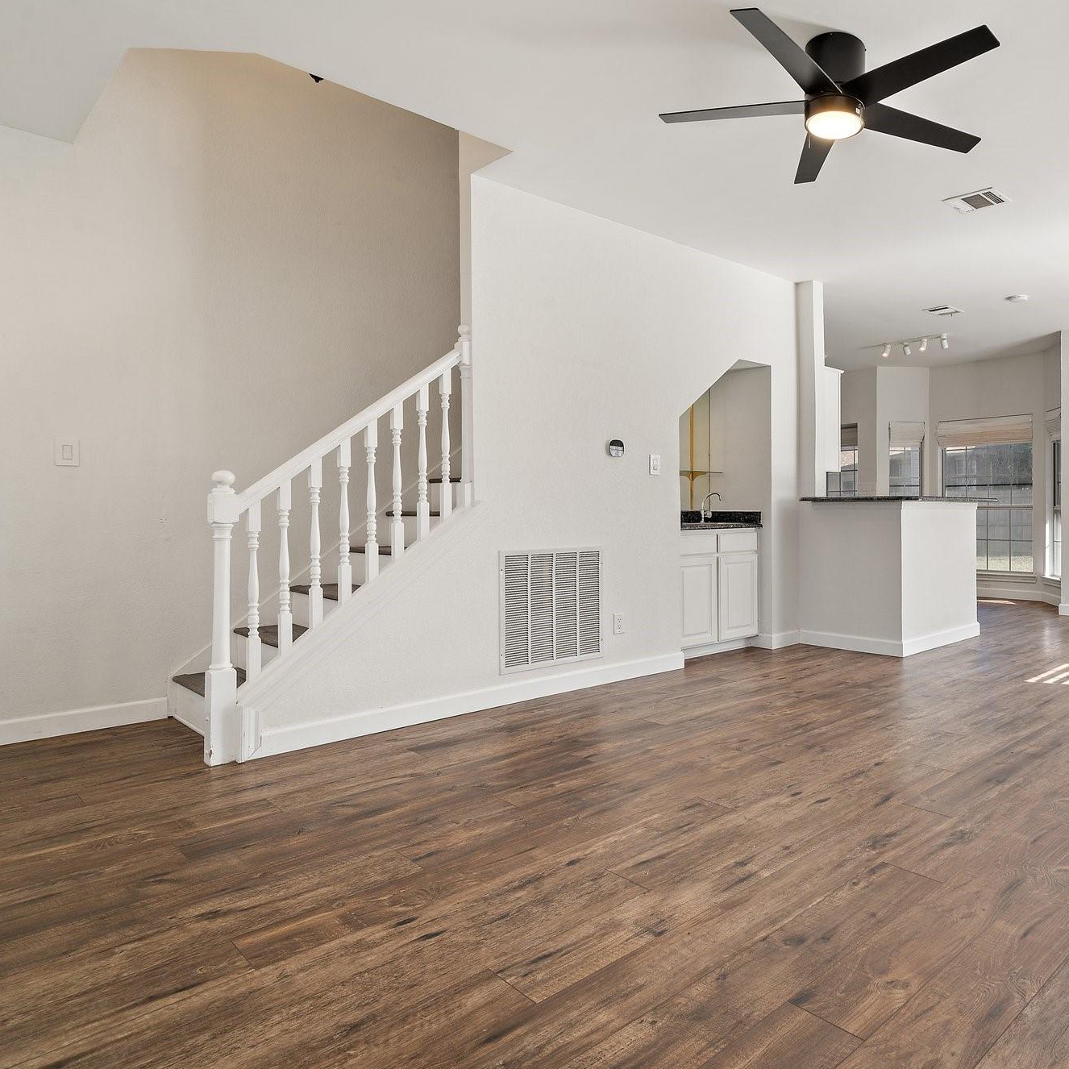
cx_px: 816
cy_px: 539
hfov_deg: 67.1
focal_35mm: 21
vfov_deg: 72.1
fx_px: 734
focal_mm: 16
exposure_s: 1/5
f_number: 9
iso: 160
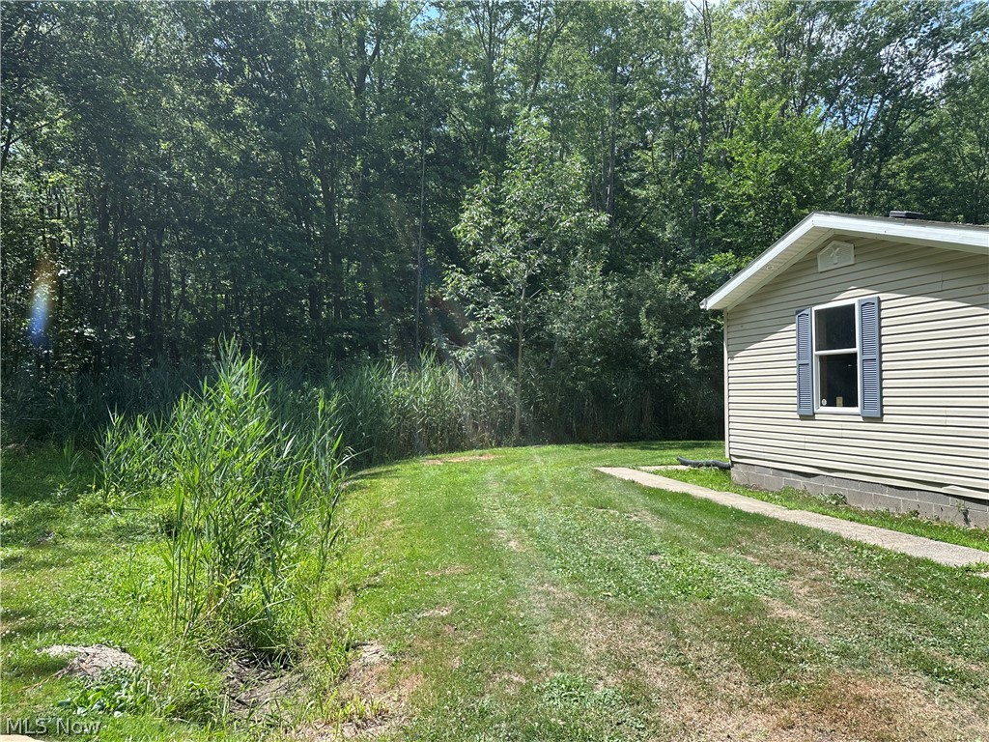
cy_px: 371
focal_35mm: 24
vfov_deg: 56.8
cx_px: 494
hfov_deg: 71.6
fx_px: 686
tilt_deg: +4.0
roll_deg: +0.7
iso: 80
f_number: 1.78
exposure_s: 1/2110
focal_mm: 6.86
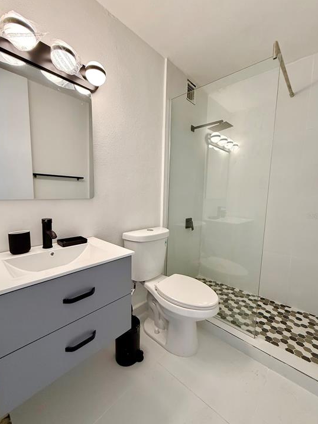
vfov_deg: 98.2
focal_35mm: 15
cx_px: 164
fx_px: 184
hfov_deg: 81.7
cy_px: 216
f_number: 2.2
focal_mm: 2.22
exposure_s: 1/120
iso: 200
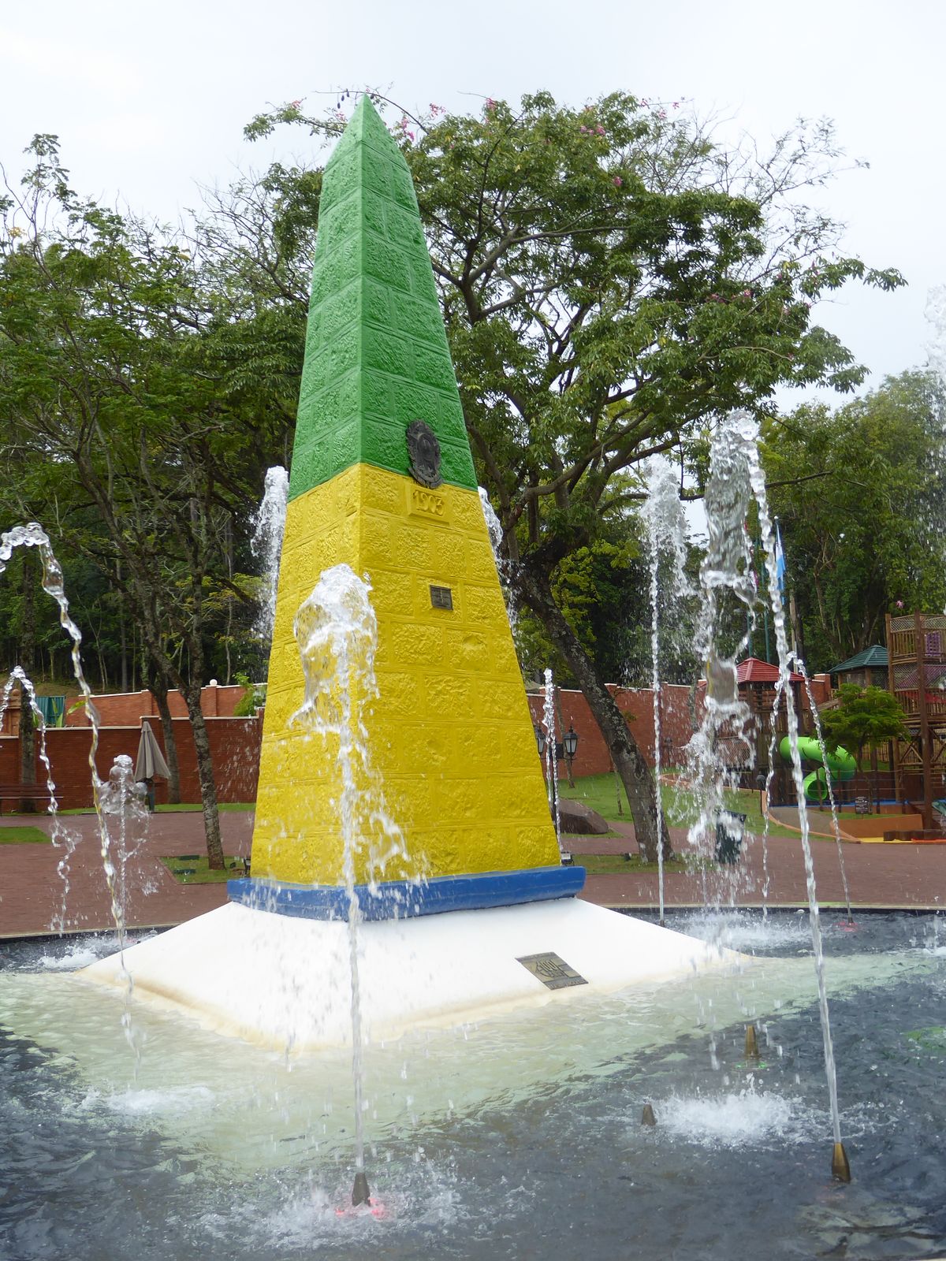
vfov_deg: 41.2
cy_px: 630
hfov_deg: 31.5
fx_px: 1676
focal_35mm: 46
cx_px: 473
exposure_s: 1/250
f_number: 3.9
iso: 80
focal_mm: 7.8
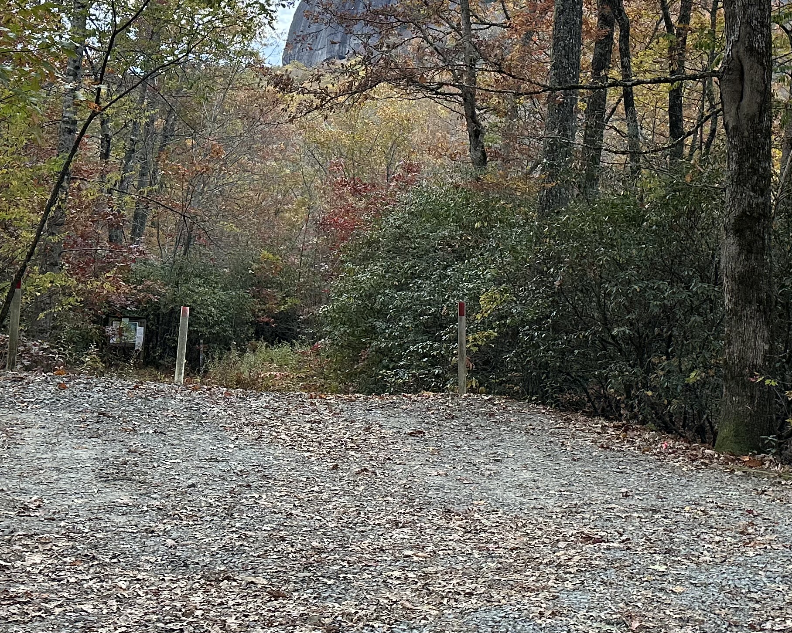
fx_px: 1219
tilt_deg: +3.1
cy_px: 164
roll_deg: -4.7
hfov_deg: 36.0
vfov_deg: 28.7
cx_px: 398
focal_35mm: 52
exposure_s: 1/104
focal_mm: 6.86
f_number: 1.78
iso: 250
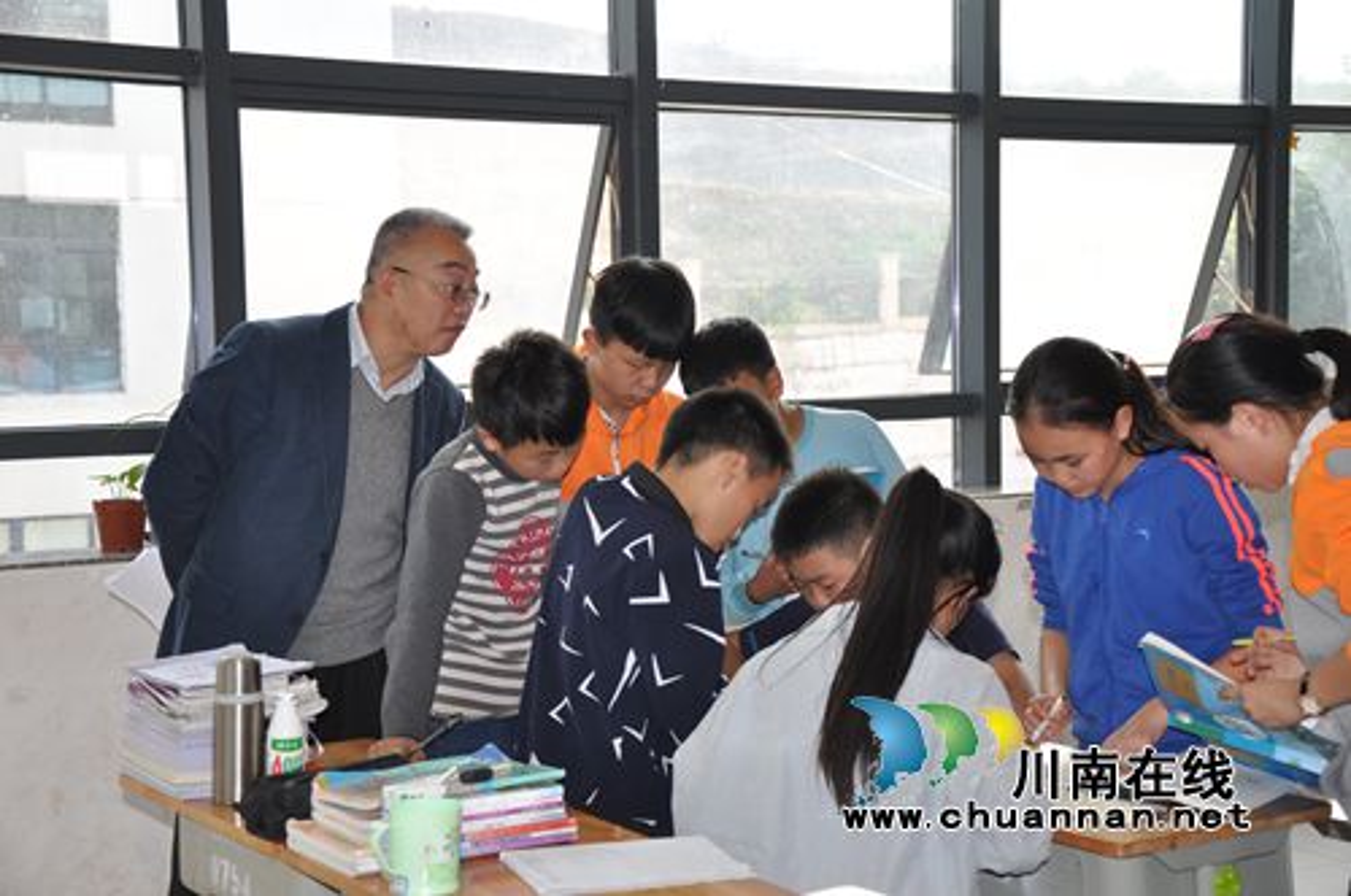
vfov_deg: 22.6
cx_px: 676
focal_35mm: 60
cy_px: 448
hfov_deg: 33.4
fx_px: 2249
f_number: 4.5
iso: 400
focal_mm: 40
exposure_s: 1/125
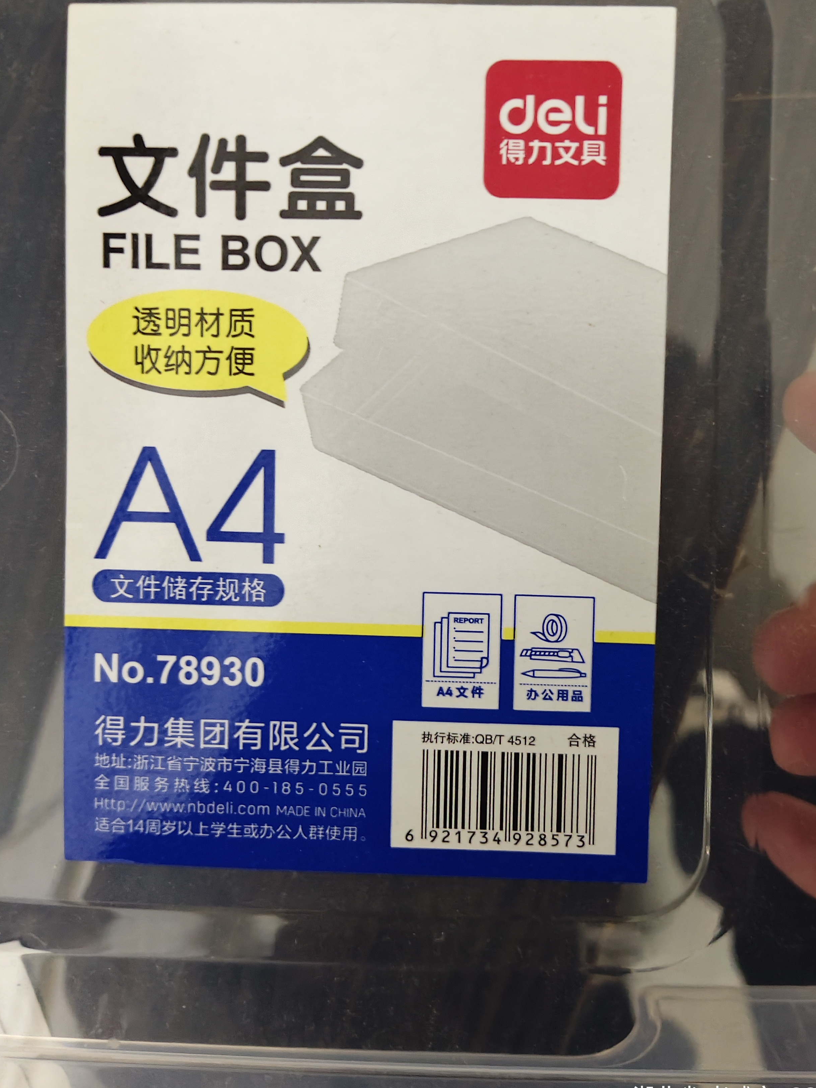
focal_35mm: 29
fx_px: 912
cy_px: 456
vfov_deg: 61.3
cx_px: 485
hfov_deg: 48.0
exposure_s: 1/25
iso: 2811
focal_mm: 5.56
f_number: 1.88
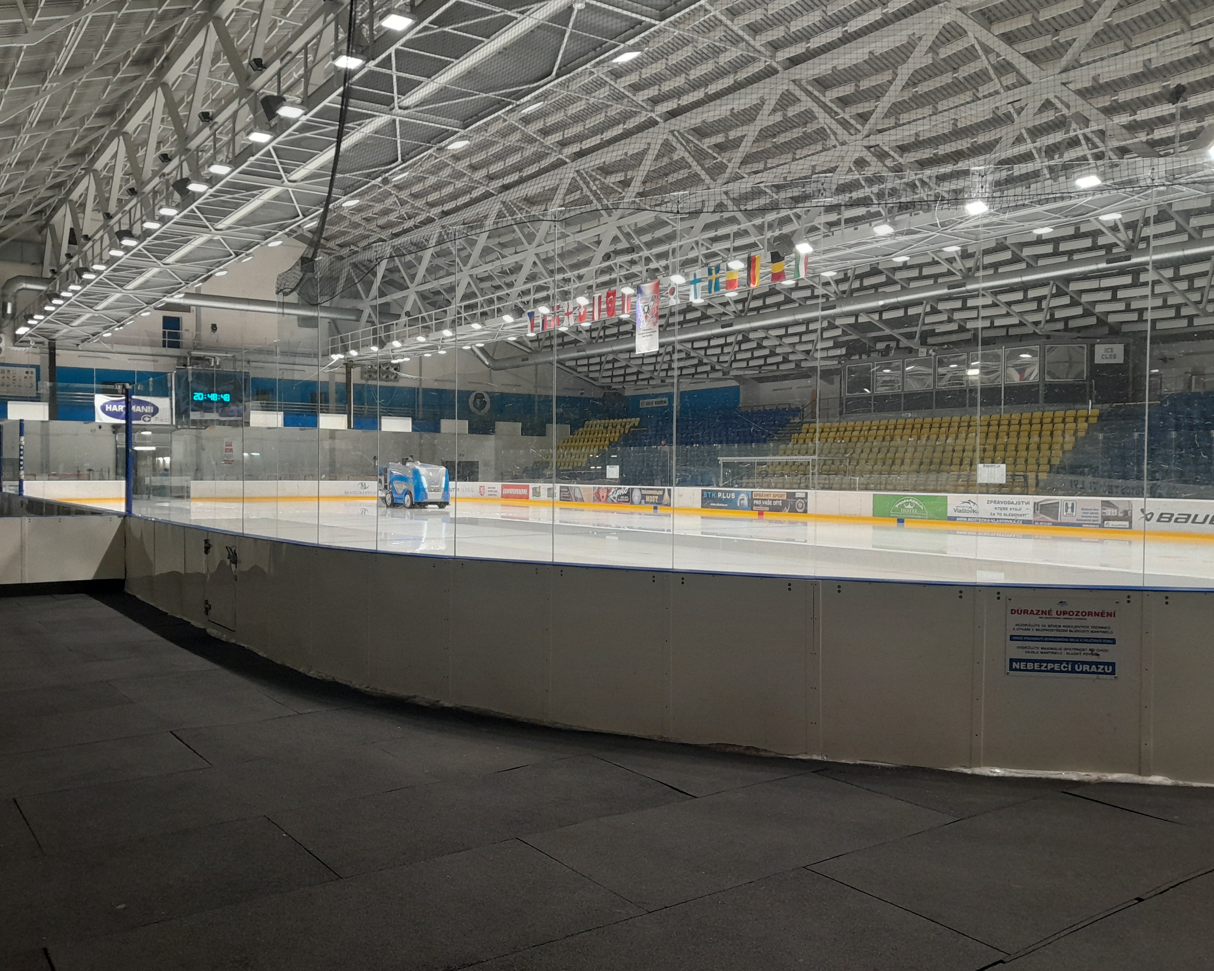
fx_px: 1042
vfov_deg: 50.0
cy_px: 498
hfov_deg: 60.4
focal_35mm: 29
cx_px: 575
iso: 250
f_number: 1.8
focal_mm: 4
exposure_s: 1/50
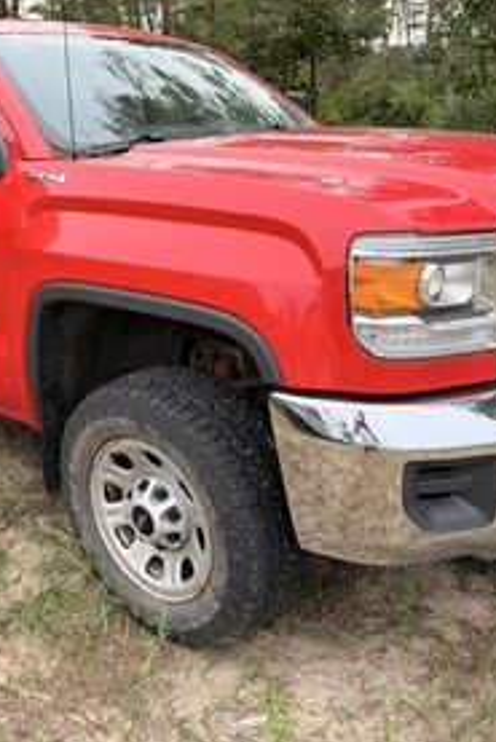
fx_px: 743
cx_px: 150
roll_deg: +2.4
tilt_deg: -16.7
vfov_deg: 53.1
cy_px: 351
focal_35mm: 36
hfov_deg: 36.4
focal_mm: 6.76
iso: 100
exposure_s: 1/1250
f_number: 1.78
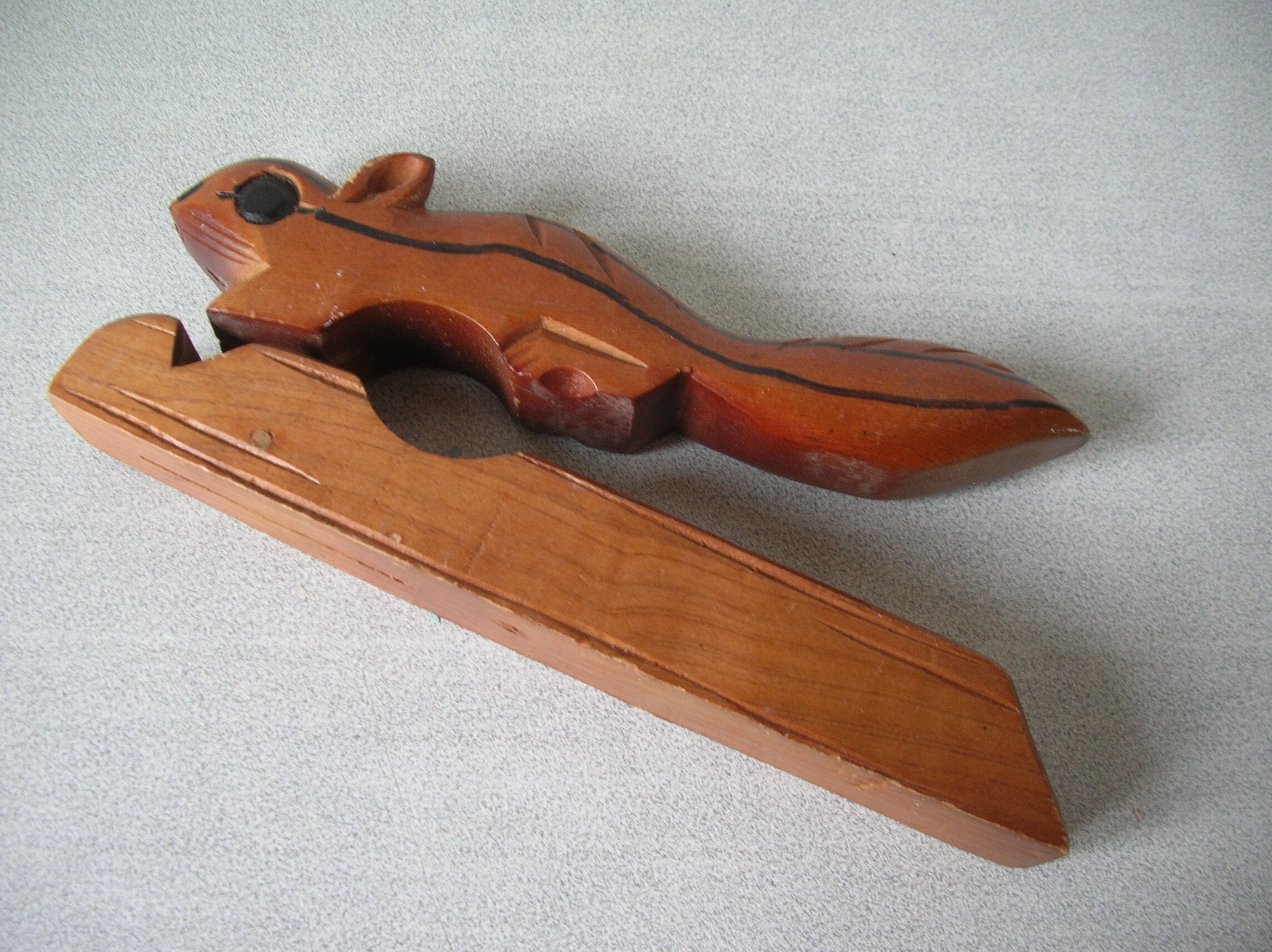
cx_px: 636
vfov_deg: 40.6
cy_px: 476
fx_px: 1285
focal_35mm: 35
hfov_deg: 52.7
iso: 50
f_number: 2.8
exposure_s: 1/8.7
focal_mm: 5.8
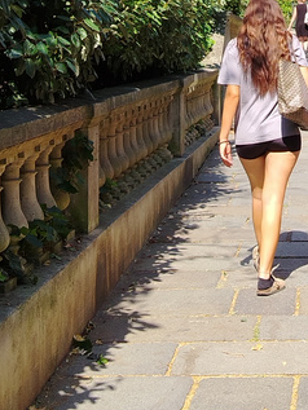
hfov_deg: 14.5
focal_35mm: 101
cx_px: 277
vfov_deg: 19.1
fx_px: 1197
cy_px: 41
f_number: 1.75
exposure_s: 1/445
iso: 100
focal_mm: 5.25
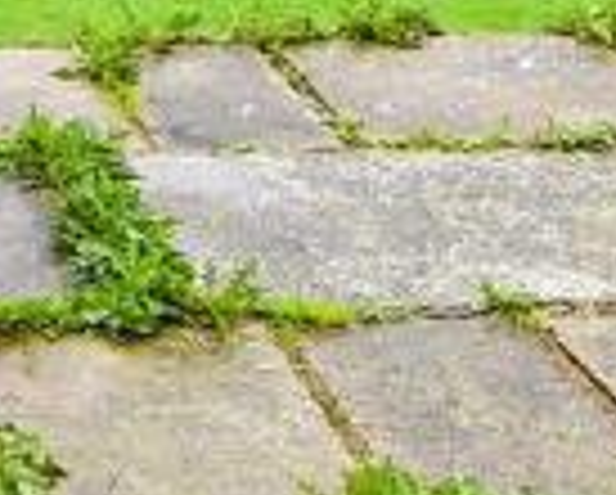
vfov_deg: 11.9
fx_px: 2173
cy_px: -412
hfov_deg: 15.5
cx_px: -148
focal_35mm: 119
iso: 400
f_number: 8
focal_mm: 11.5
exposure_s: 1/125
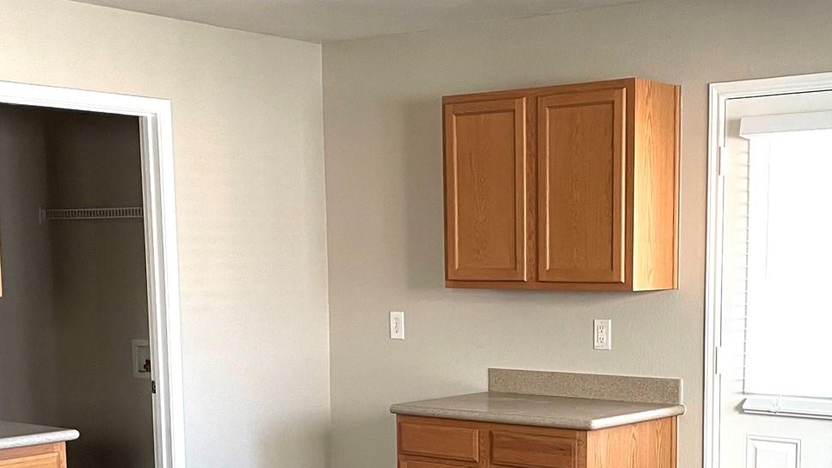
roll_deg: +0.4
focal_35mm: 60
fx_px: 1324
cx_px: 536
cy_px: 428
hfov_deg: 34.6
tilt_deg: -6.9
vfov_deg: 19.7
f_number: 1.6
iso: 160
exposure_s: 1/60
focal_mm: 4.2
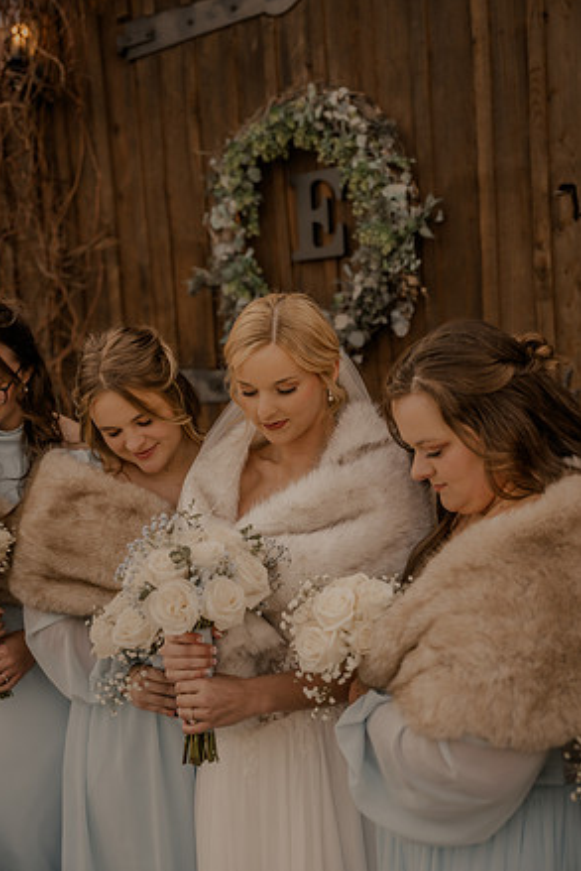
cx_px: 288
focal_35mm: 40
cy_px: 427
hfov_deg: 33.4
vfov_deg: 48.4
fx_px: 967
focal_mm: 39
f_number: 2.8
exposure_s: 1/320
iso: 125
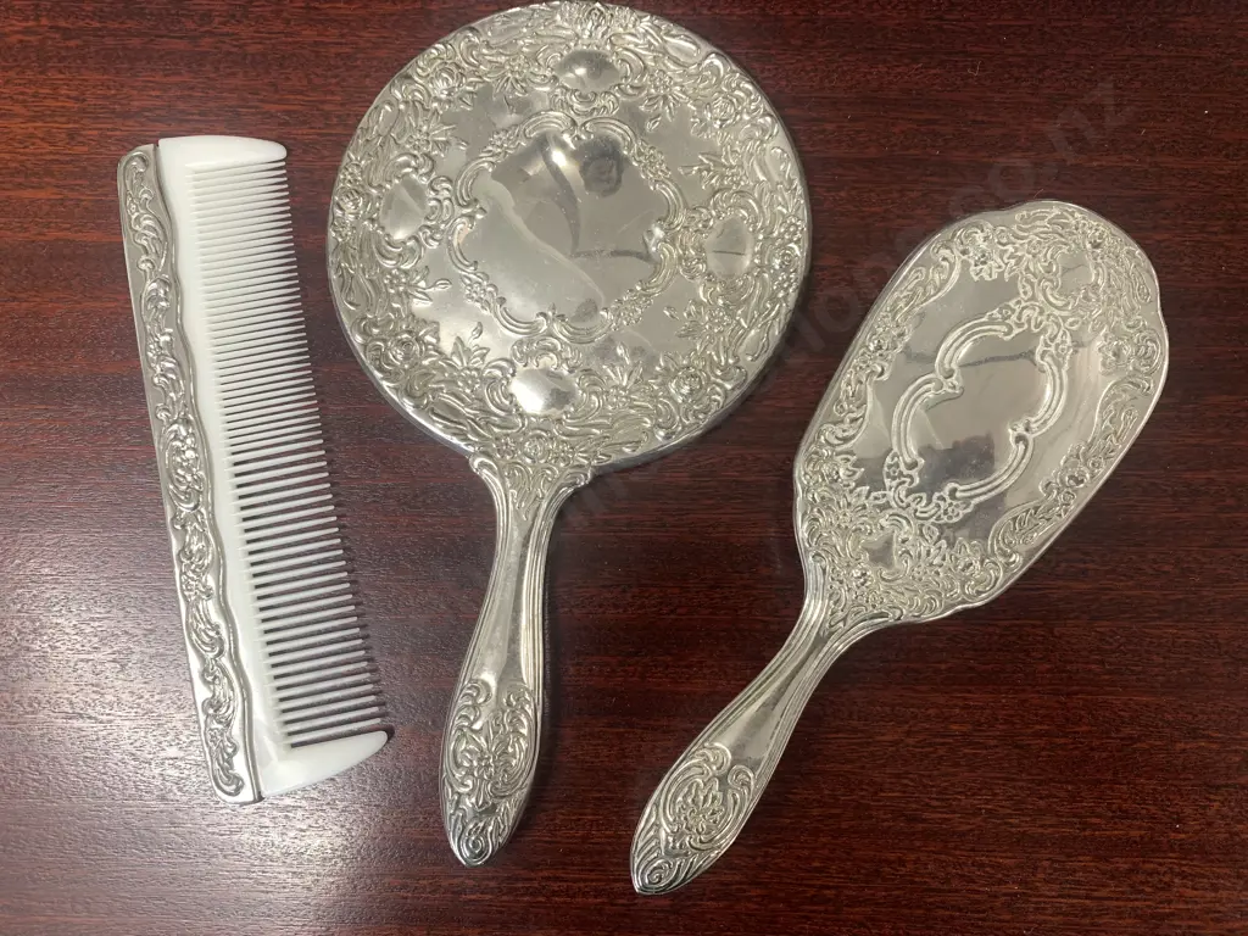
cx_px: 624
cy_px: 468
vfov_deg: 53.1
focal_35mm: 26
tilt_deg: -84.5
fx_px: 937
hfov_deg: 67.3
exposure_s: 1/50
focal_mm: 4.25
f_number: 1.8
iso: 80
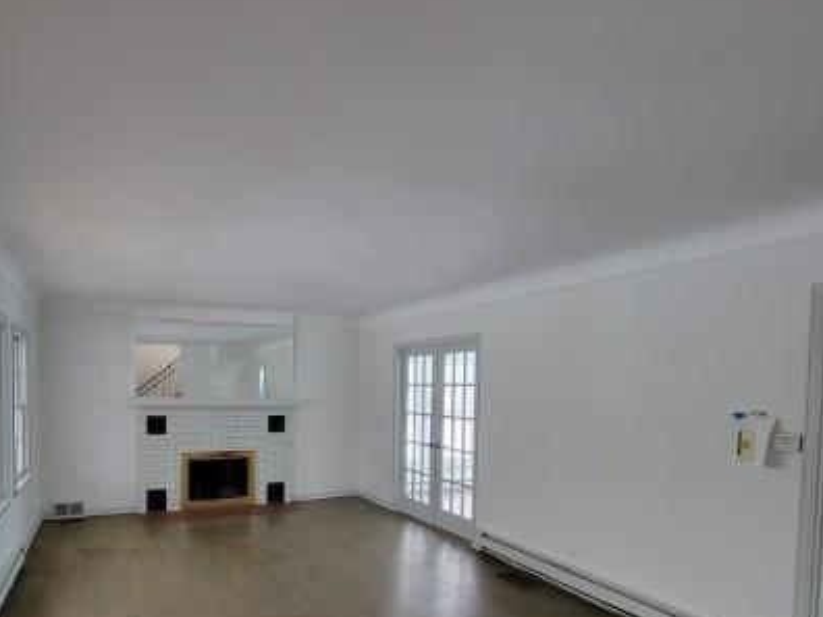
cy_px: 415
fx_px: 499
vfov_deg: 61.8
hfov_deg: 78.0
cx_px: 326
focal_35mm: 21
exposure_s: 1/60
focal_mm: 2.2
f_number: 2.2
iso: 400
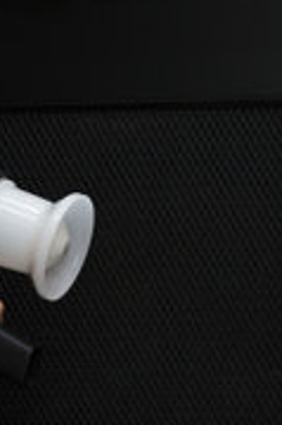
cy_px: 177
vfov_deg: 8.5
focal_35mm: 242
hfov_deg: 5.7
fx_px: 2849
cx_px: -13
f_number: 2.8
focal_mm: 50
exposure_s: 1/200
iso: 320
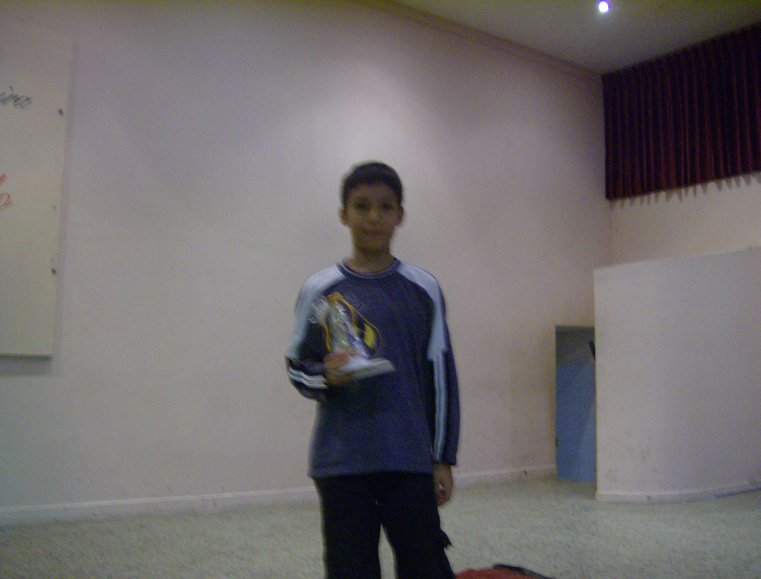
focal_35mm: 36
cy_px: 290
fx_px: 795
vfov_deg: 40.0
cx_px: 380
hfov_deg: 51.1
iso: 200
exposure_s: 1/7.88
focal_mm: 6
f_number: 2.8
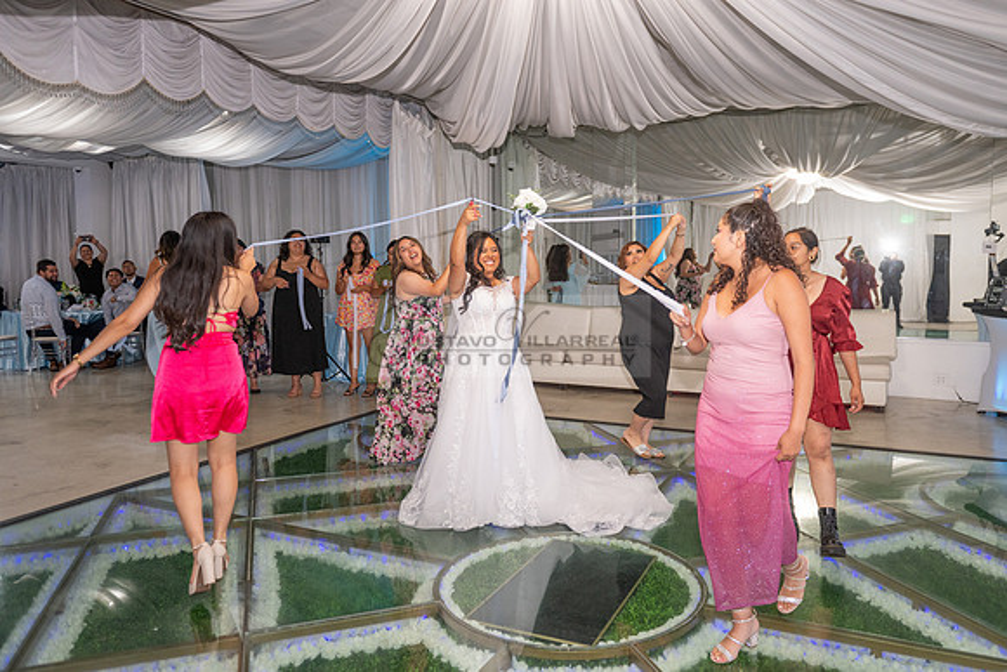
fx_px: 739
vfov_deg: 48.9
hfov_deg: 68.4
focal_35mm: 26
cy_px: 319
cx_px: 544
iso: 1000
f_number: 3.2
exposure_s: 1/160
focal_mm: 24
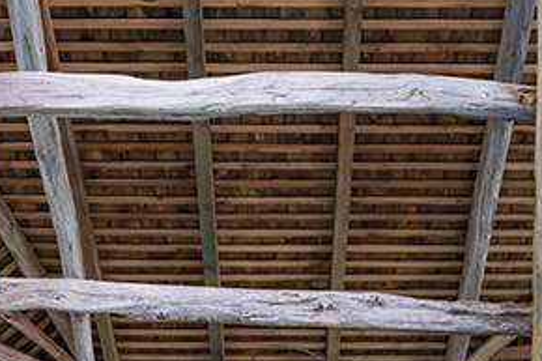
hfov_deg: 37.5
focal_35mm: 53
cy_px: 403
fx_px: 797
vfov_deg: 23.8
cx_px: 278
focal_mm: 12
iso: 1600
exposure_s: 1/40
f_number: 8
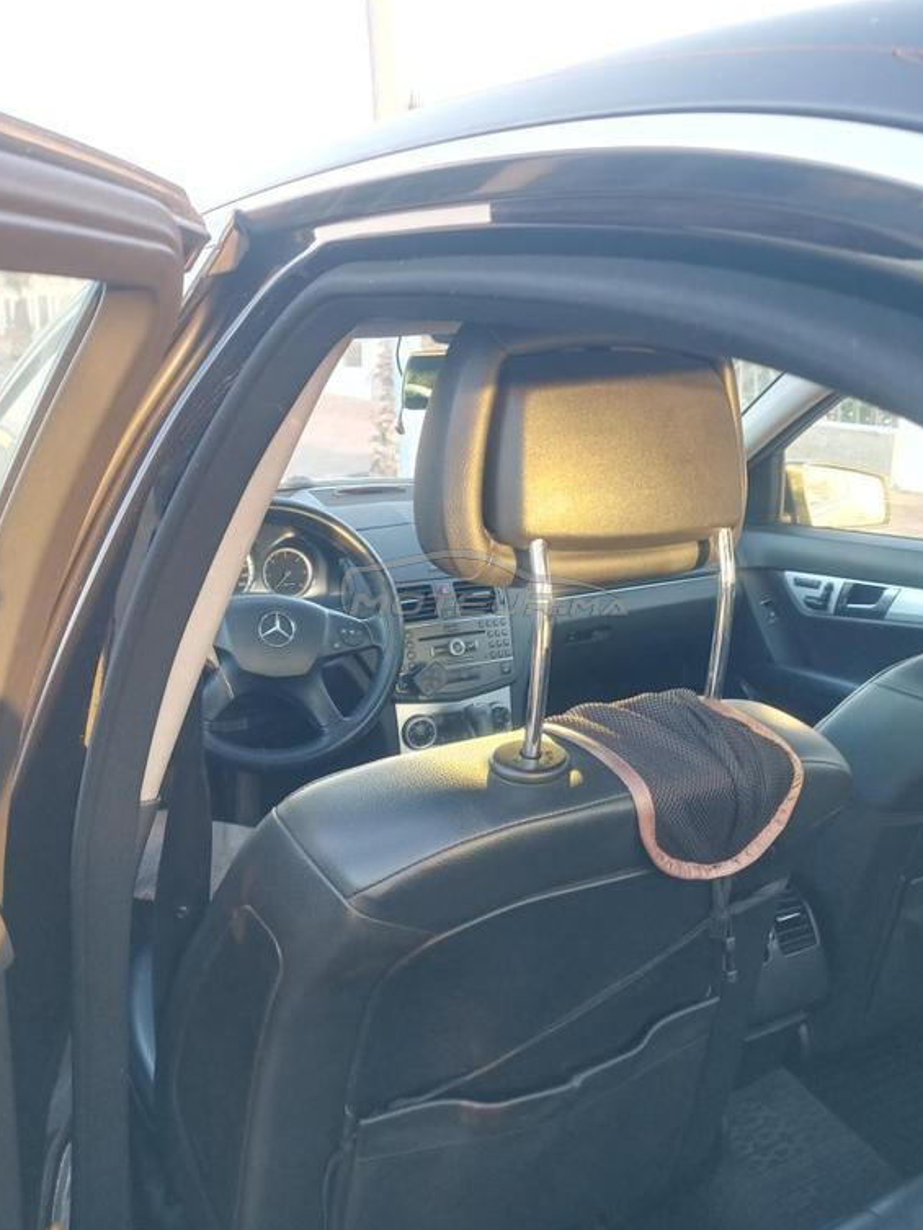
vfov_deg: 59.9
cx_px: 484
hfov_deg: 46.8
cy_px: 582
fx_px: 1066
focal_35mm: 30
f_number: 1.8
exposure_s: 1/50
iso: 261
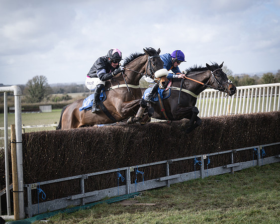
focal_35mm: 79
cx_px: 141
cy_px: 112
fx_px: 653
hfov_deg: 24.2
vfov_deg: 19.4
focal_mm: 70
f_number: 3.2
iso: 250
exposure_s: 1/1600
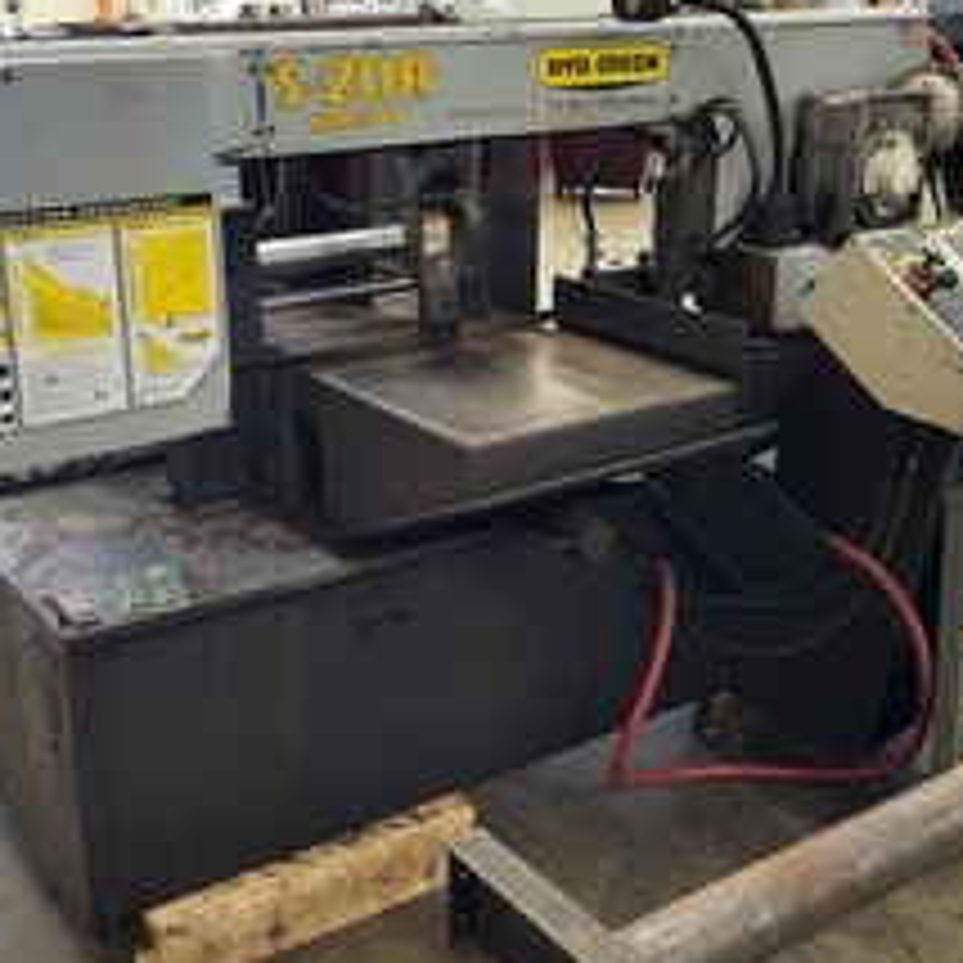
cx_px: 418
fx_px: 1353
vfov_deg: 39.2
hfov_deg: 39.1
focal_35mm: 43
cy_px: 472
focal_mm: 5.4
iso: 250
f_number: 1.8
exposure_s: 1/120
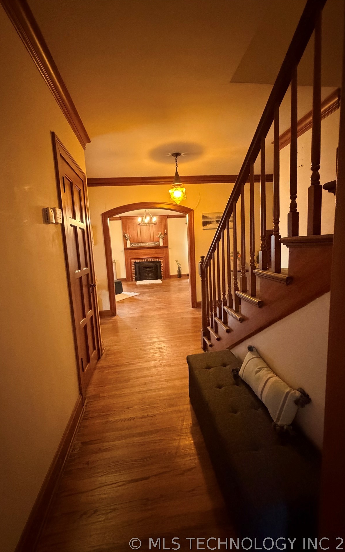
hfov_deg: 74.8
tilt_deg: -8.6
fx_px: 226
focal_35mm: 15
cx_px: 170
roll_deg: +2.5
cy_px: 278
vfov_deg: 101.5
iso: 1250
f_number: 2.2
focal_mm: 2.22
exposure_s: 1/54
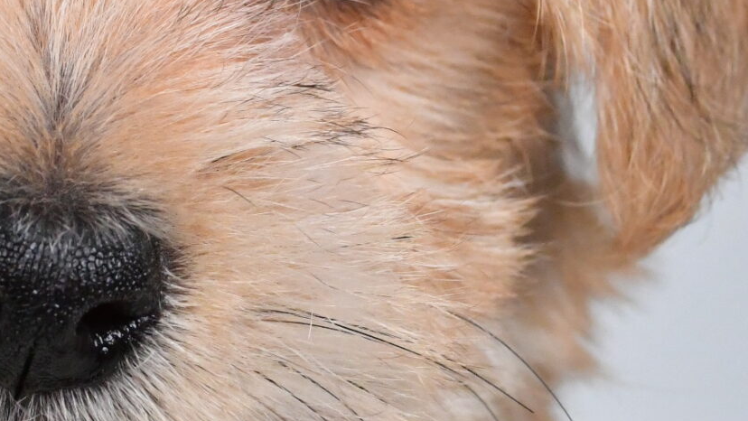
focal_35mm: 136
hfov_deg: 15.6
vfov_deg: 8.9
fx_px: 2698
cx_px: 88
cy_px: 120
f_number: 10
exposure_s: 1/1000
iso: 5000
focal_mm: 28
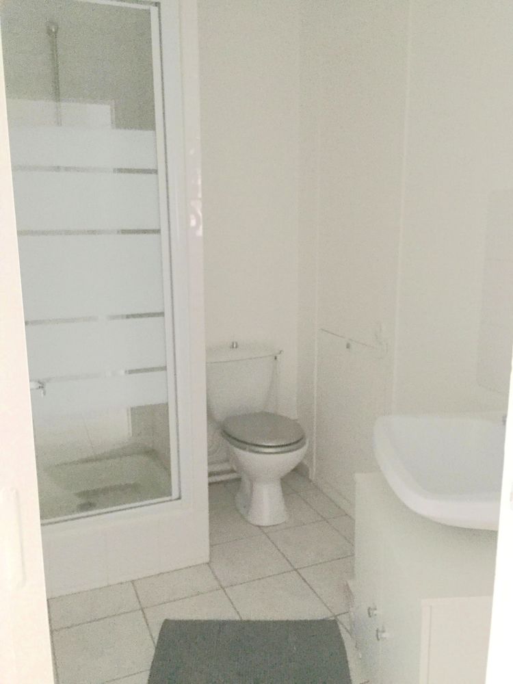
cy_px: 342
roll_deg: +0.2
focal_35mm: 29
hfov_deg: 48.2
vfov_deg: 61.7
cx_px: 256
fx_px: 573
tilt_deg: -12.6
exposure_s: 1/17
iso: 640
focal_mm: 4.15
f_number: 2.2
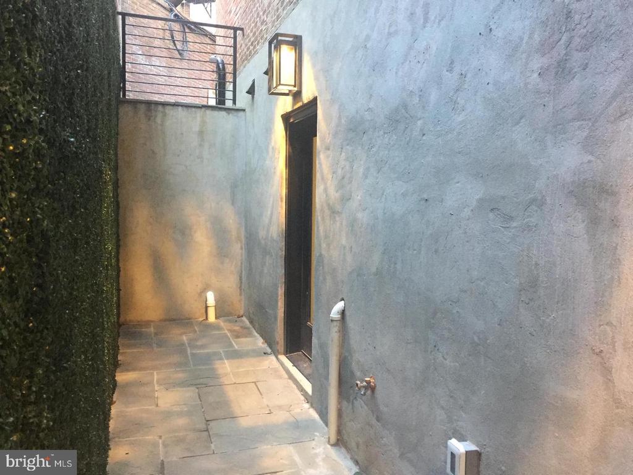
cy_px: 238
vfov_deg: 48.2
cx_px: 316
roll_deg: -0.5
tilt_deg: -4.5
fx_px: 530
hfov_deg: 61.7
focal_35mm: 29
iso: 200
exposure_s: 1/30
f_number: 2.2
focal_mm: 4.15
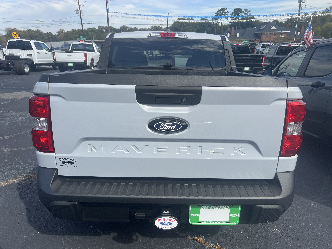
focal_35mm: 26
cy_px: 124
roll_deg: +0.7
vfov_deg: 53.1
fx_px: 249
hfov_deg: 67.3
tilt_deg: -19.9
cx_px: 166
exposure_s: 1/2762
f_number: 1.5
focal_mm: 5.7
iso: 50
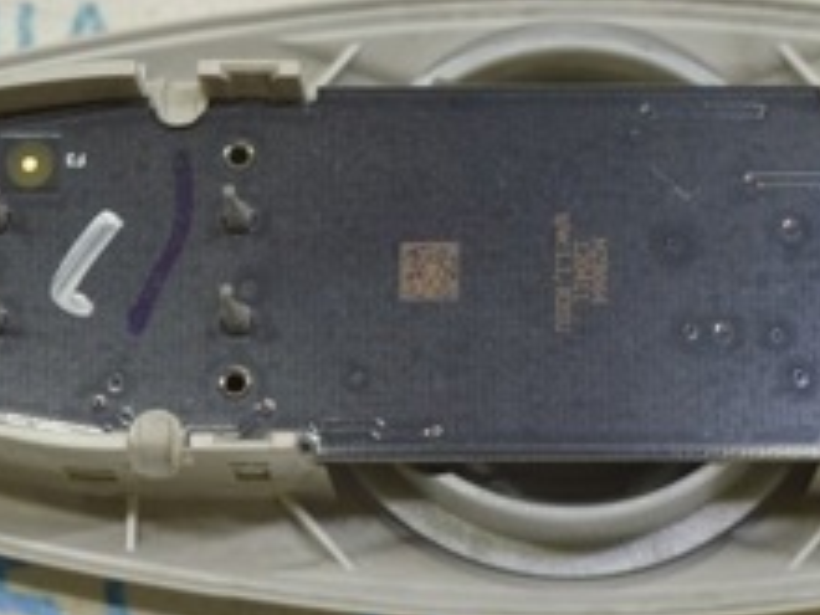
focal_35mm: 159
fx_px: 3766
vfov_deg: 9.3
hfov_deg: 12.4
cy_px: 252
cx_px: 496
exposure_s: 1/25
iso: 400
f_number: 5.6
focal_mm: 38
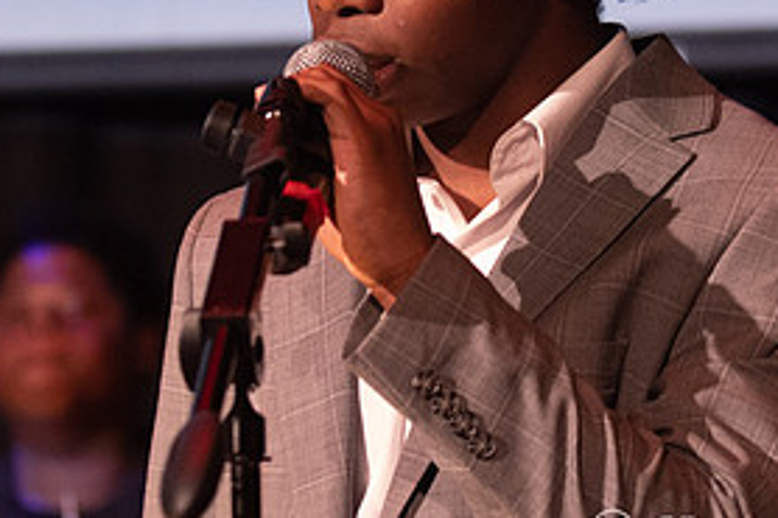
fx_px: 6285
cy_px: 93
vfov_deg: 4.7
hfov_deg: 7.1
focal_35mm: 291
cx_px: 412
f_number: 2.8
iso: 3200
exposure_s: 1/125
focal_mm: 78
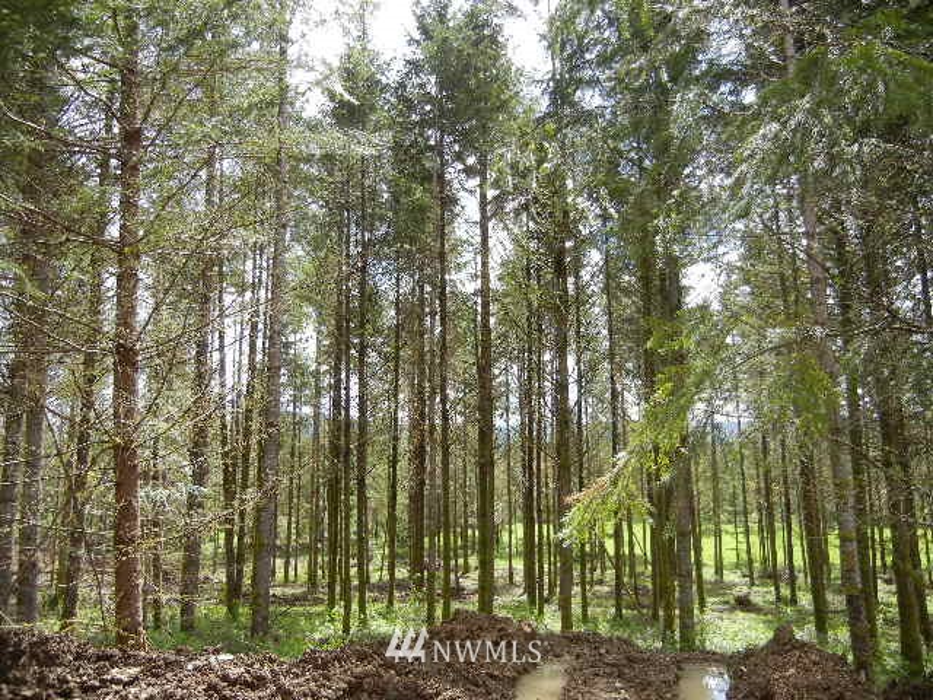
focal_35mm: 30
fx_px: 809
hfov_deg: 60.0
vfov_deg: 46.8
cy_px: 350
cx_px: 466
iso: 160
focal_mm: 5.4
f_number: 3.5
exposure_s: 1/320
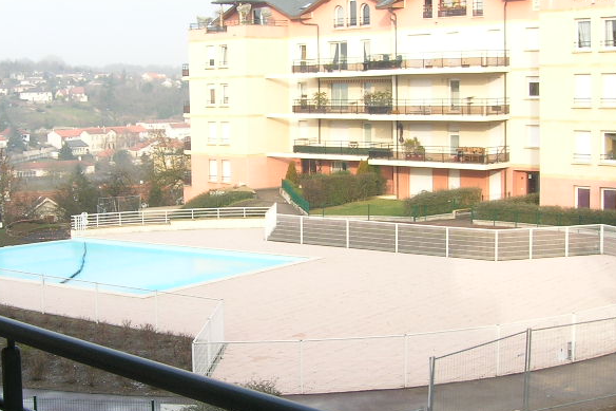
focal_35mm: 62
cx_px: 242
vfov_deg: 21.9
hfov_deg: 32.3
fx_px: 1061
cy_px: 205
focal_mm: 5.7
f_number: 4.9
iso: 50
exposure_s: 1/61.5
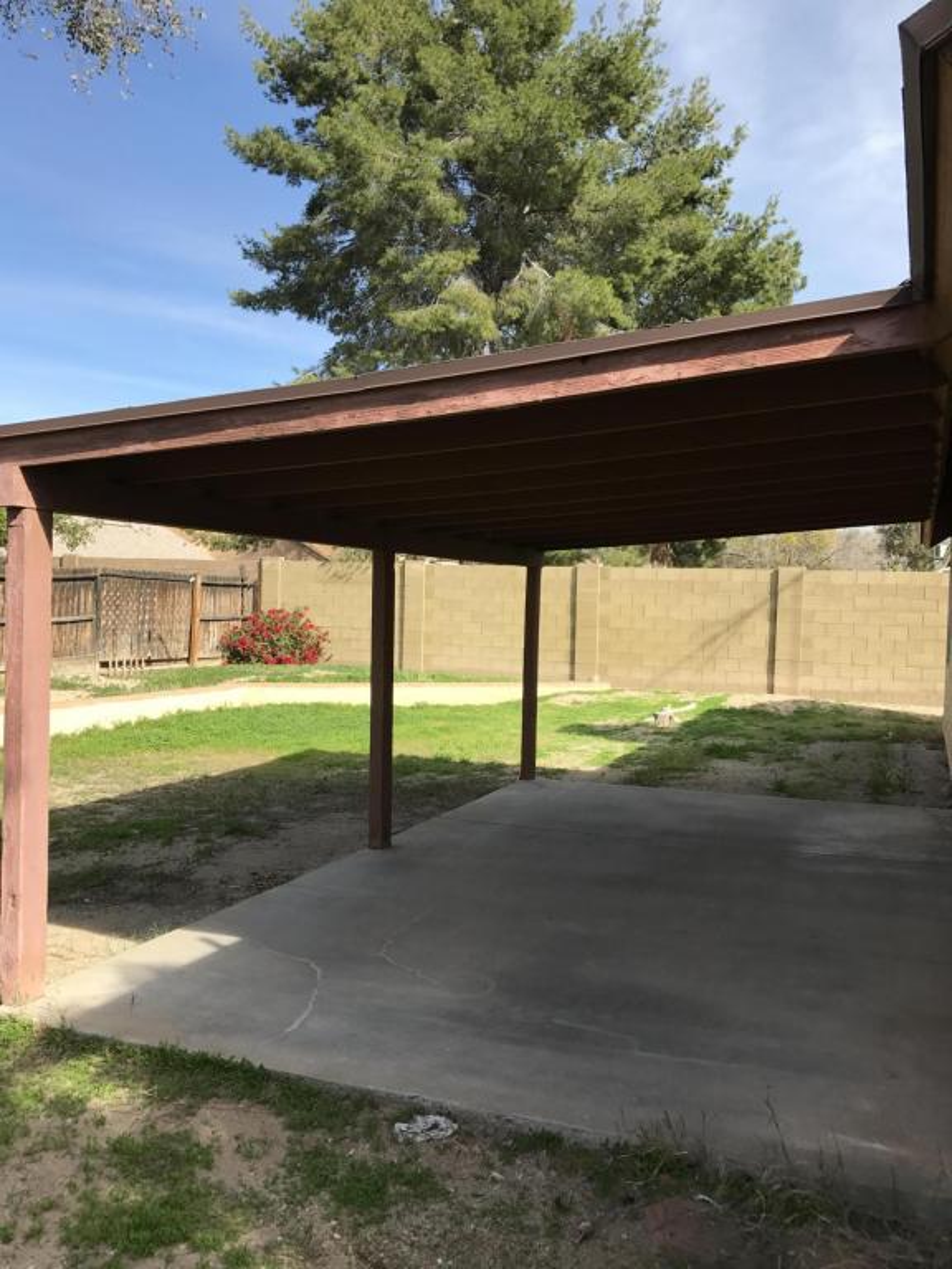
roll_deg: -2.1
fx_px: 1027
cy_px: 634
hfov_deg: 49.7
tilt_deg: -1.2
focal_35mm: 28
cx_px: 476
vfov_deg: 63.4
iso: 20
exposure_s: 1/1227
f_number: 1.8
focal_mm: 3.99
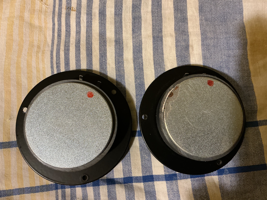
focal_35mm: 29
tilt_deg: -81.1
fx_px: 224
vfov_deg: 48.2
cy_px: 100
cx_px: 134
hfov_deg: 61.7
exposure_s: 1/60
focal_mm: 3
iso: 250
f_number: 1.8
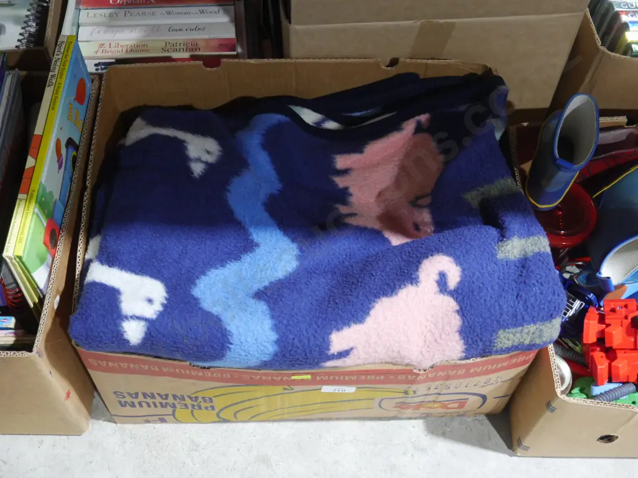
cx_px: 319
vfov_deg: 32.9
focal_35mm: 44
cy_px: 239
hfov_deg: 42.9
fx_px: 811
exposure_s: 1/60
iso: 1600
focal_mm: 22
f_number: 4.7
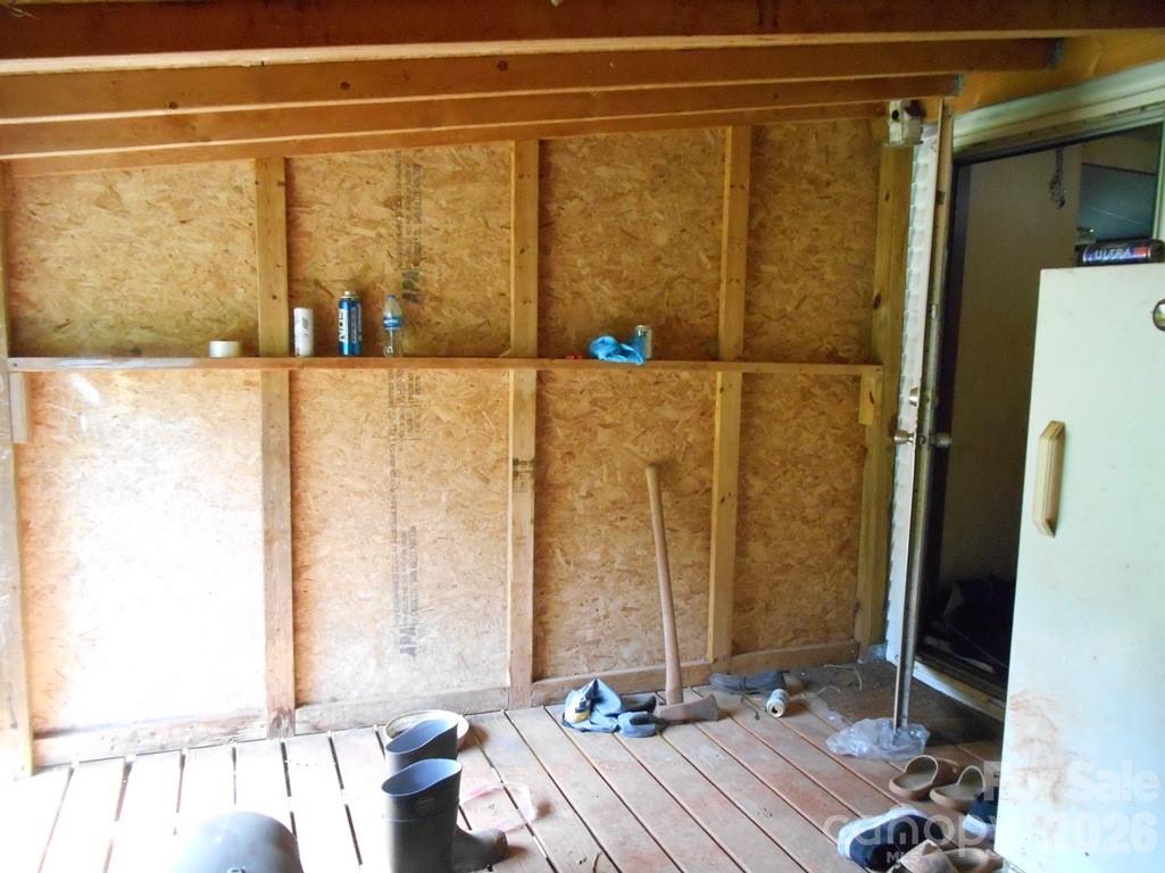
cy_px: 436
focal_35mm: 26
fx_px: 875
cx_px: 582
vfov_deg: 53.0
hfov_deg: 67.3
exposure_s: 1/125
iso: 800
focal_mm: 4.7
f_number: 3.4
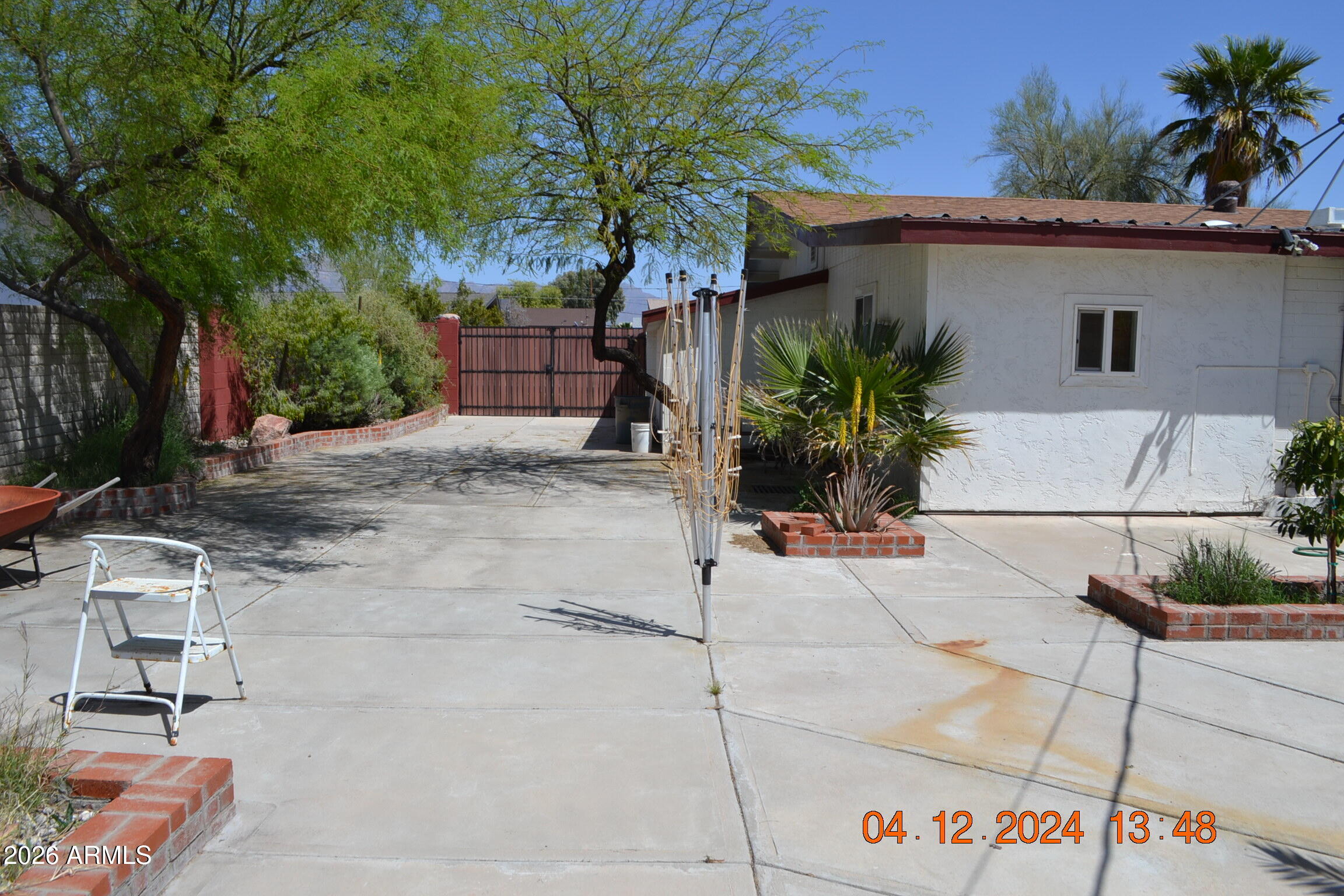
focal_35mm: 27
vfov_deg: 47.9
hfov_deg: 67.4
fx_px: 1008
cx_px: 672
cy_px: 448
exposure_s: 1/250
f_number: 8
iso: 100
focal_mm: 18
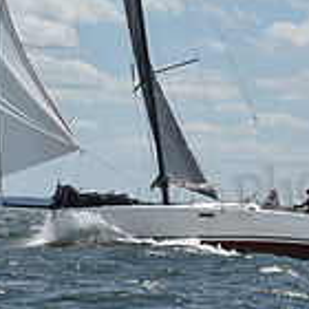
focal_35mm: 353
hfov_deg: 5.0
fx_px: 3565
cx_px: 118
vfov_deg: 4.9
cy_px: -143
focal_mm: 100
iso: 320
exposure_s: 1/1600
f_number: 9
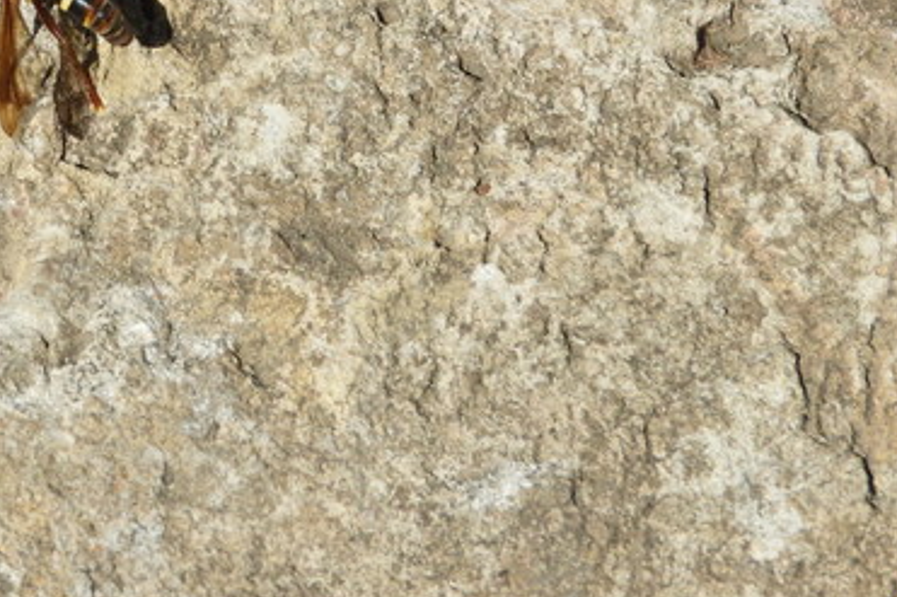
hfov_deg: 5.7
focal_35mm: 359
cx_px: 178
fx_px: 8941
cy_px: -87
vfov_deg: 3.8
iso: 100
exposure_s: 1/1000
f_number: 5.2
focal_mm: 26.9
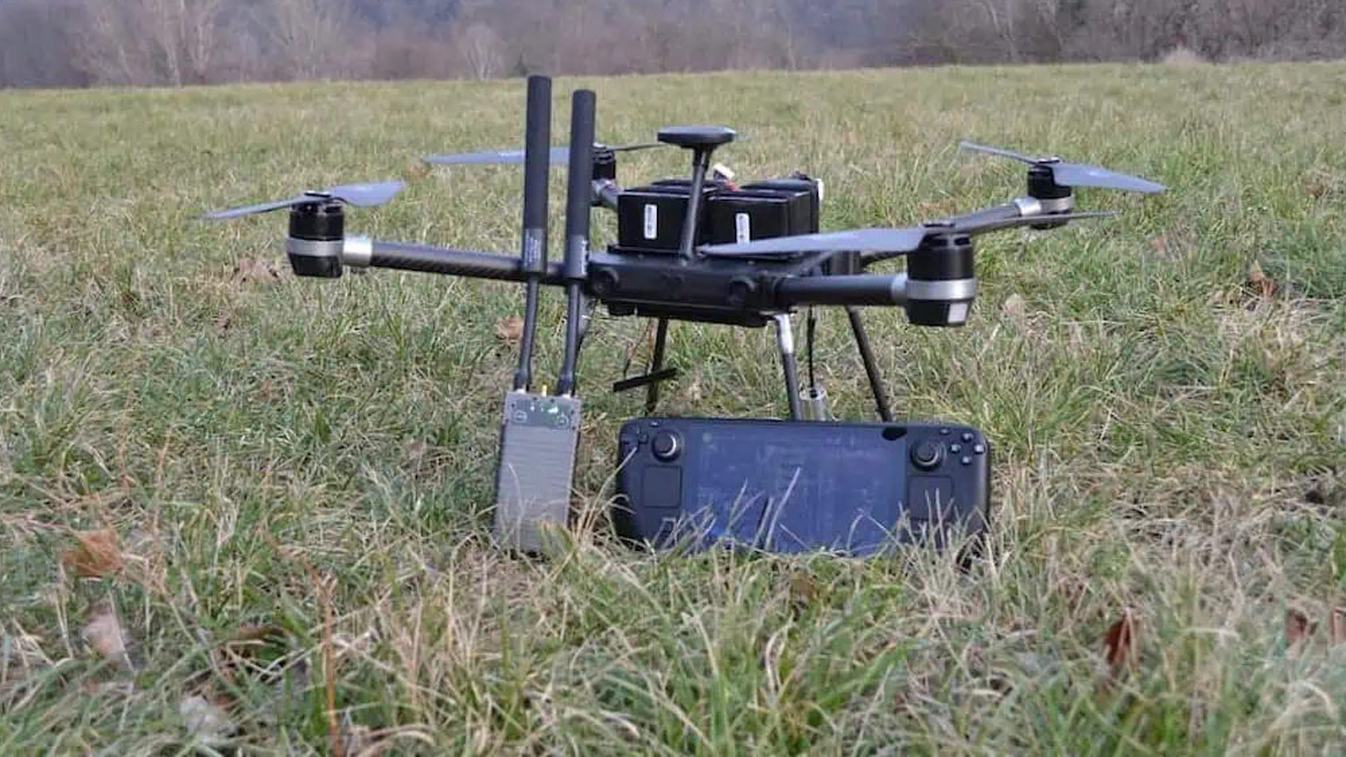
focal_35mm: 35
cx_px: 673
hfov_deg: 56.6
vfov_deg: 33.6
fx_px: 1249
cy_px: 317
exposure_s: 1/125
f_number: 5.6
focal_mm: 22
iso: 250
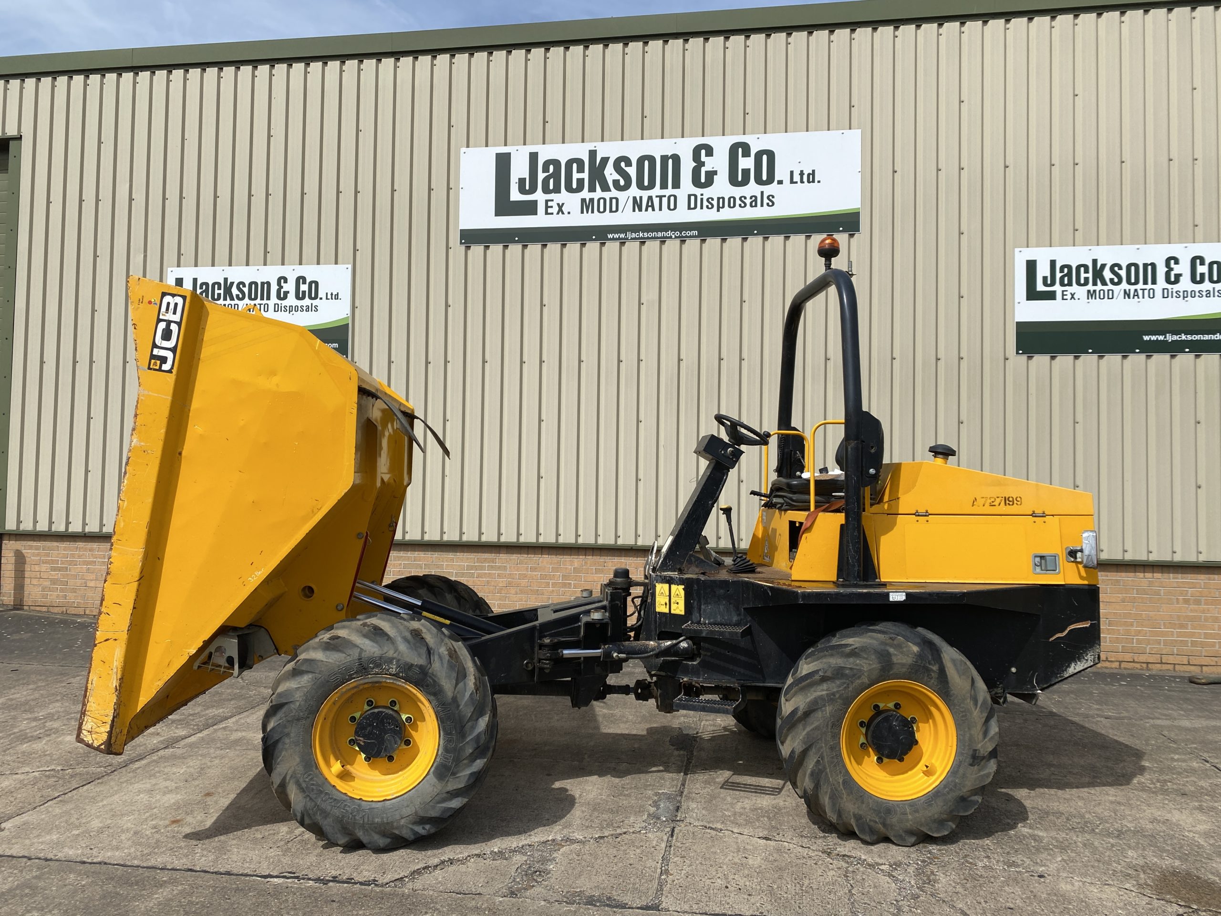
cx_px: 610
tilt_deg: +3.1
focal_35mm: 26
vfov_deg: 53.1
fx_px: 917
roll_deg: +0.7
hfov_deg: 67.3
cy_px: 458
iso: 32
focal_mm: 4.25
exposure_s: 1/4274
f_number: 1.8
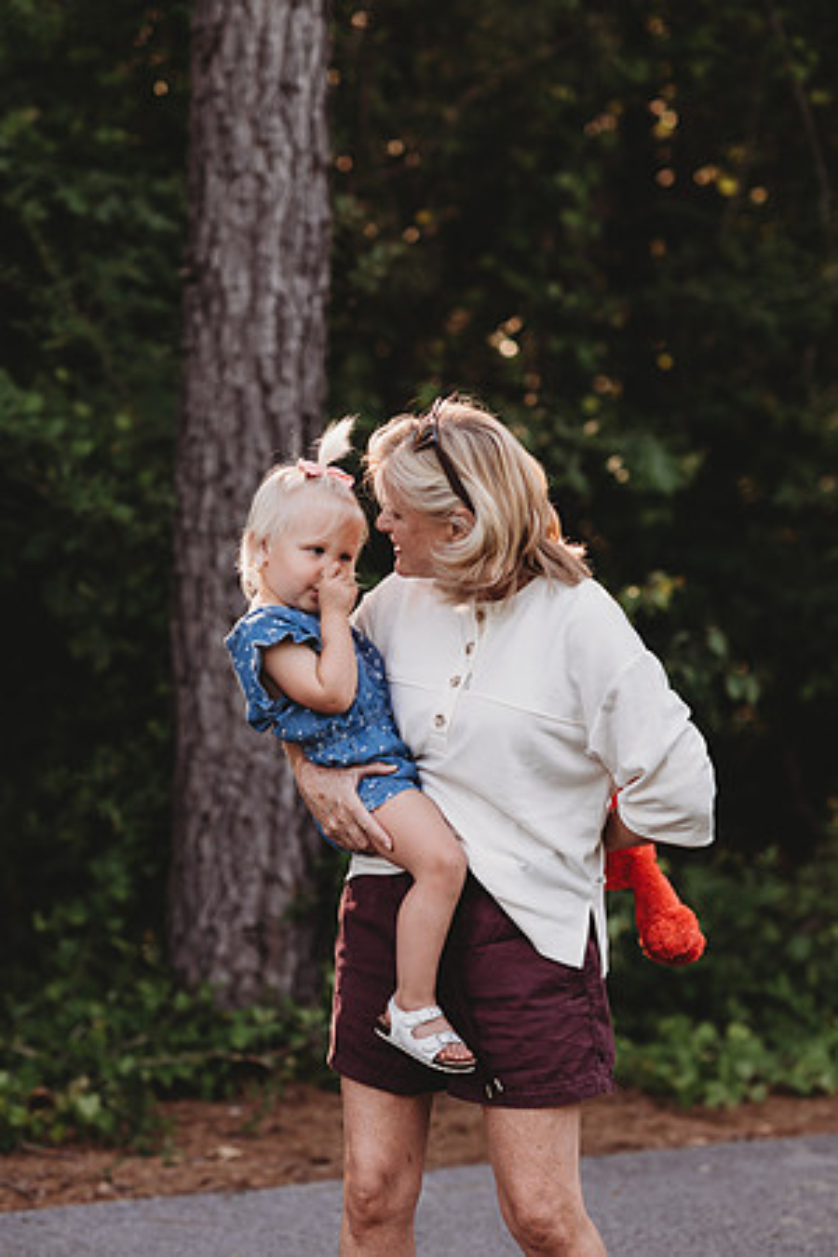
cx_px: 419
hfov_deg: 16.1
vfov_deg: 23.9
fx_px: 2968
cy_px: 628
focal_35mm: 85
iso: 100
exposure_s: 1/250
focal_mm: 85
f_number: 2.2
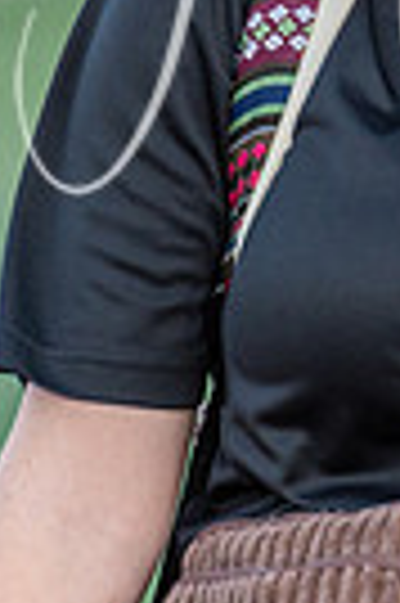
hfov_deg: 1.4
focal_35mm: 961
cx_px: 607
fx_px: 16057
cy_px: -304
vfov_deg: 2.1
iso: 1600
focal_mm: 150
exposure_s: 1/640
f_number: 5
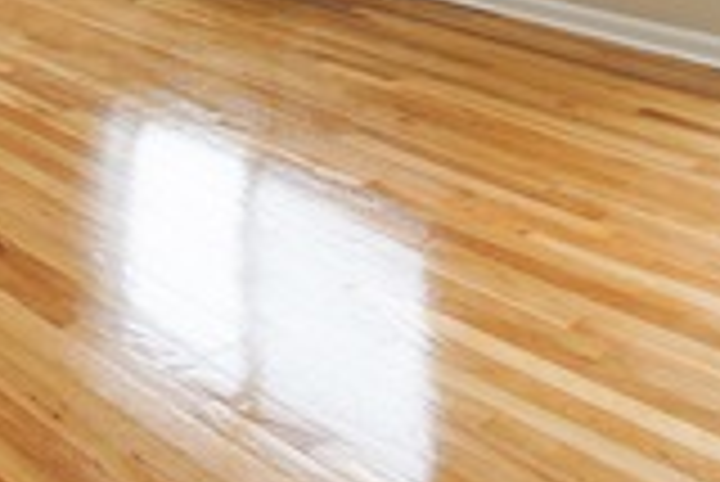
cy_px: -300
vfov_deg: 17.4
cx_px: 207
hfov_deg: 29.3
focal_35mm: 68
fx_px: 1361
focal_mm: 17
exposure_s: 1/15
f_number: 9
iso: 500
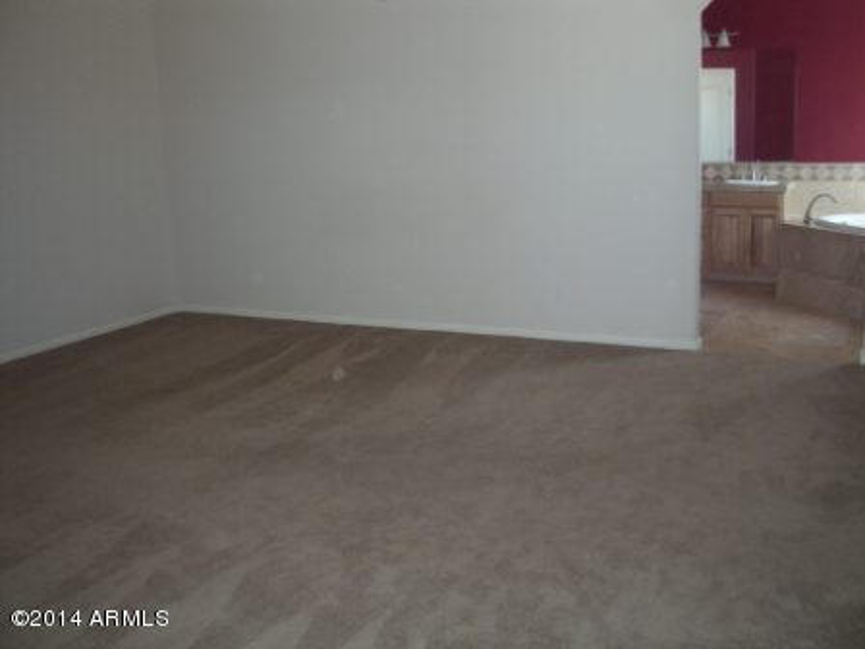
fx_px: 950
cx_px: 432
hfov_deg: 49.0
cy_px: 324
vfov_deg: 37.7
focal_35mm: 38
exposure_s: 1/60
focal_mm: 6.3
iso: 200
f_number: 2.9
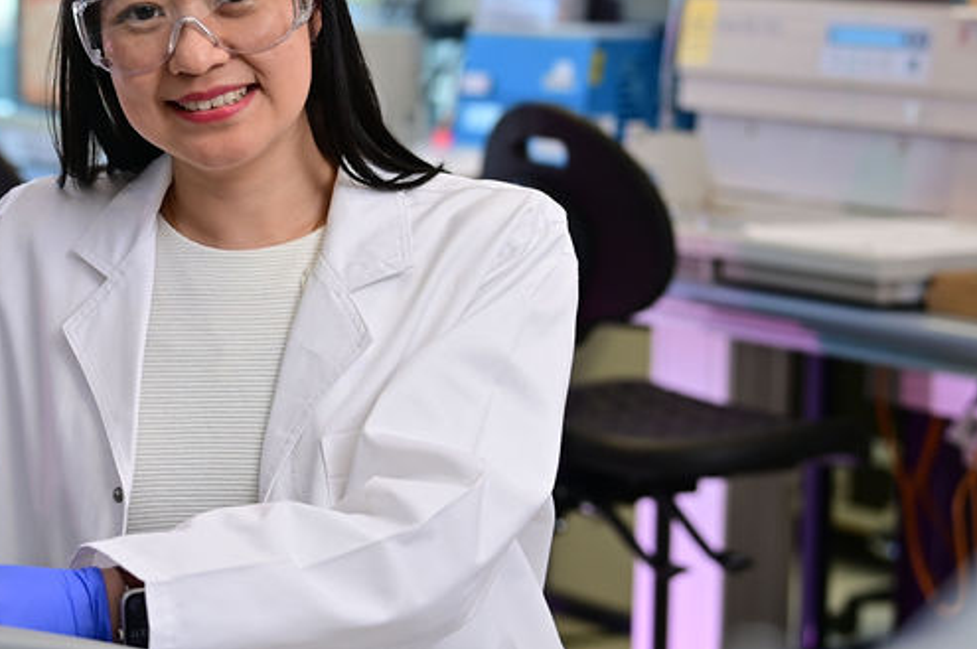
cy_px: 261
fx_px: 3199
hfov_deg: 17.1
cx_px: 97
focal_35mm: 118
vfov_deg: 11.6
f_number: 2.8
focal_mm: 57
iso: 200
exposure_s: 1/200
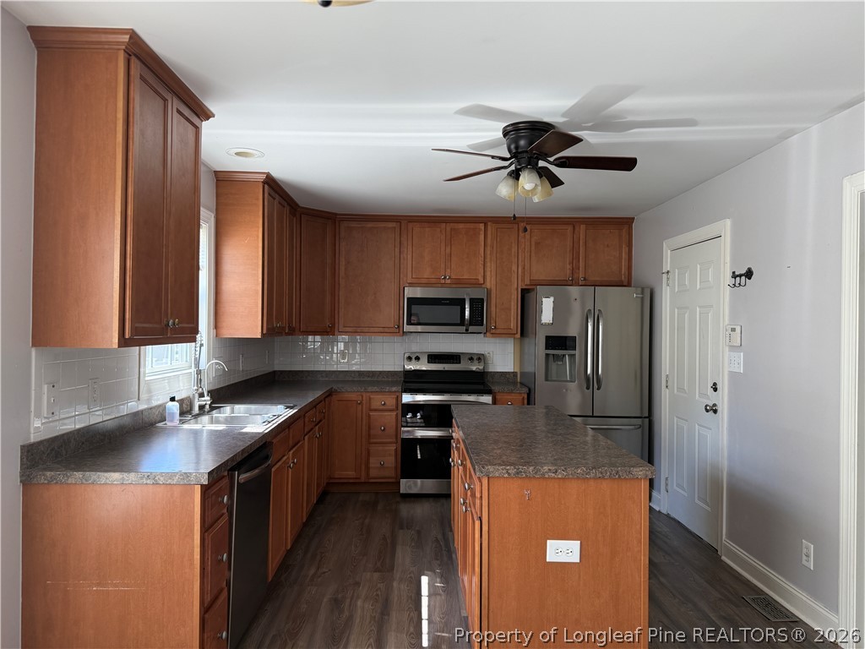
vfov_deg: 56.8
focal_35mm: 24
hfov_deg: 71.6
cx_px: 432
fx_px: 600
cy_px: 324
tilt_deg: +0.2
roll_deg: -0.8
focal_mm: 6.76
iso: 160
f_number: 1.78
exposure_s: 1/234
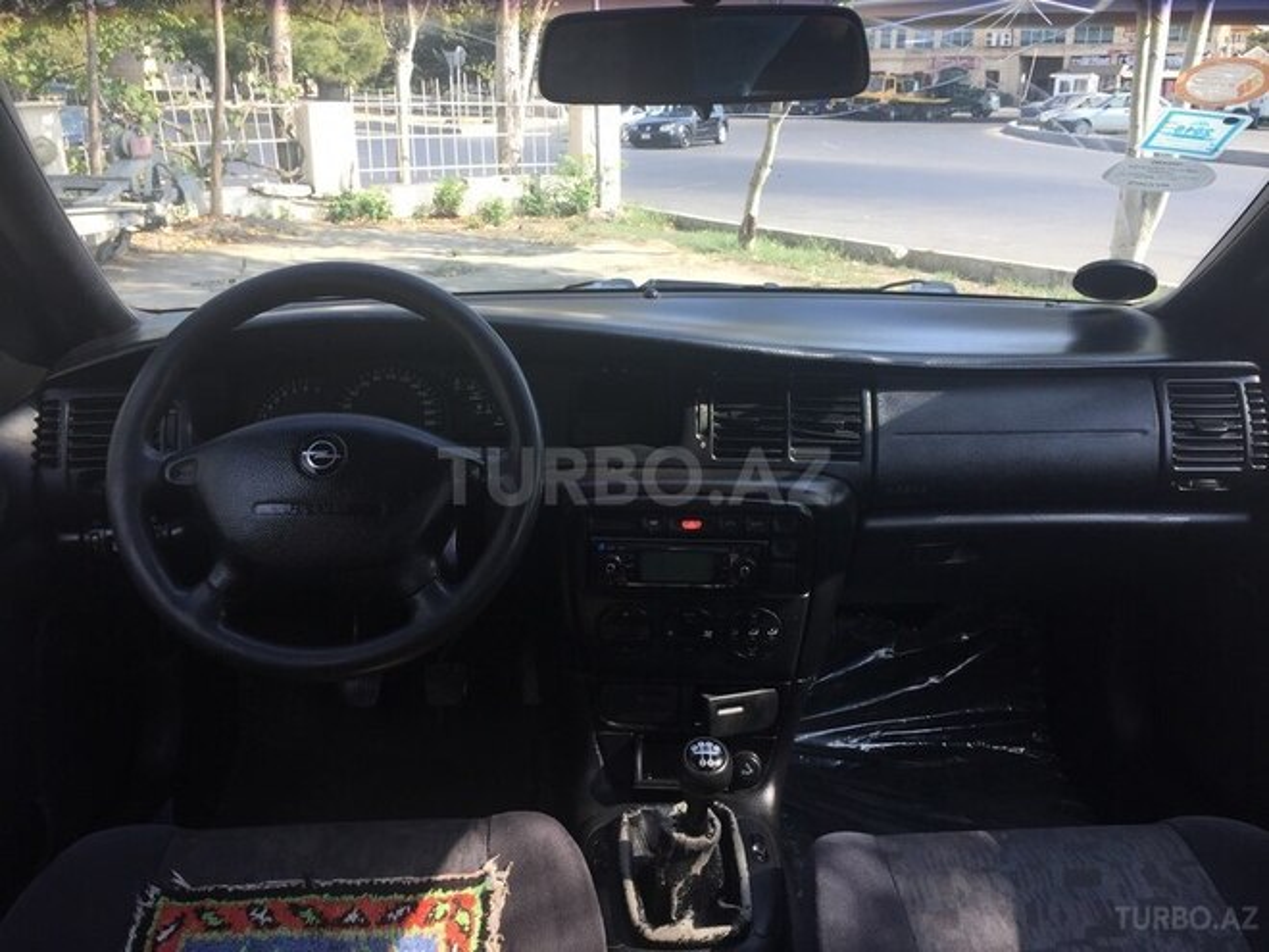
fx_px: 1063
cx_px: 634
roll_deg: -1.9
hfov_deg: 61.7
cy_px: 476
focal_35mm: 29
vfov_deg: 48.2
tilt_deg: -18.7
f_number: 2.2
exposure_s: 1/253
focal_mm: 4.15
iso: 32
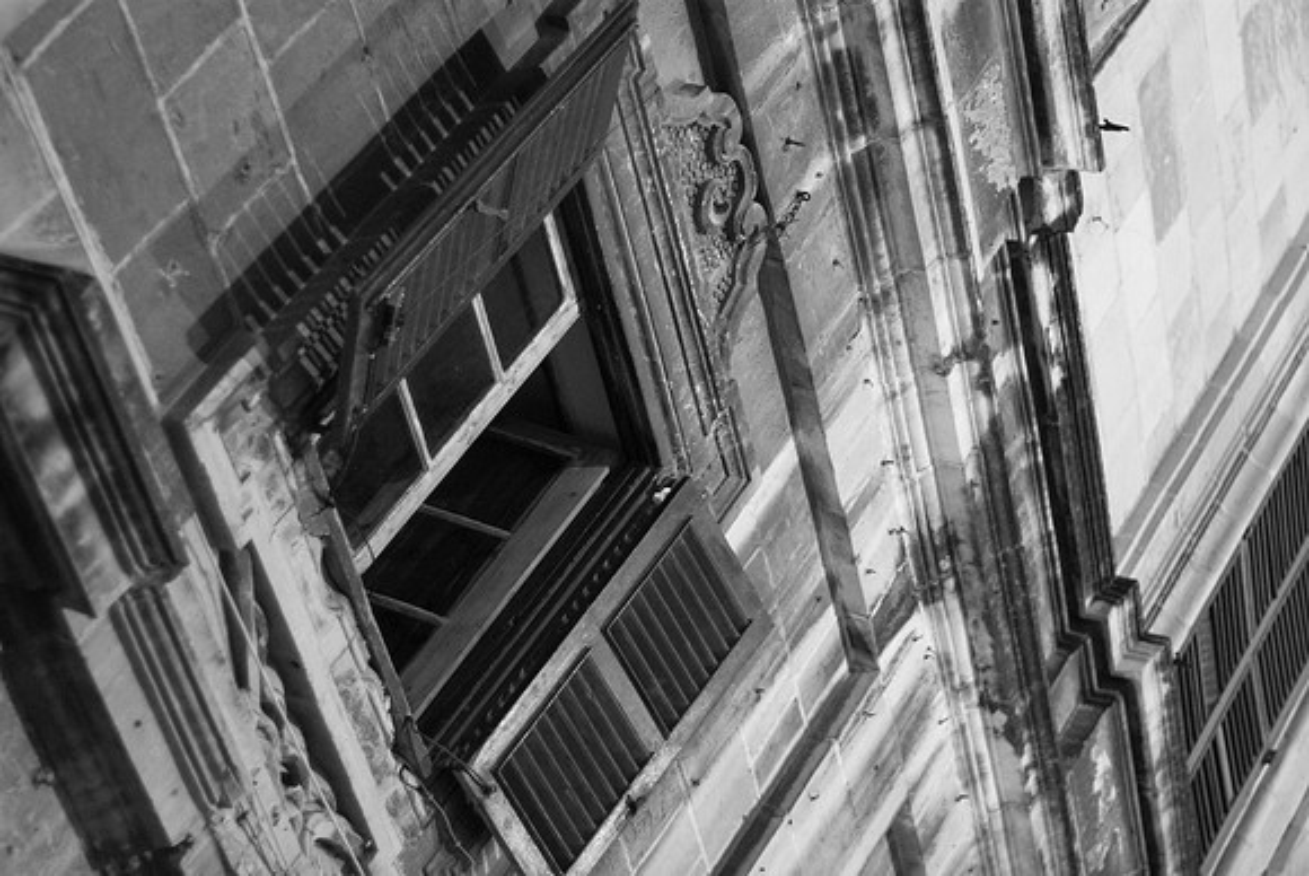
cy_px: 438
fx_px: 2730
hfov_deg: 27.0
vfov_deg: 18.2
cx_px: 654
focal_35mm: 75
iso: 800
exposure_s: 1/90
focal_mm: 50
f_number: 1.4
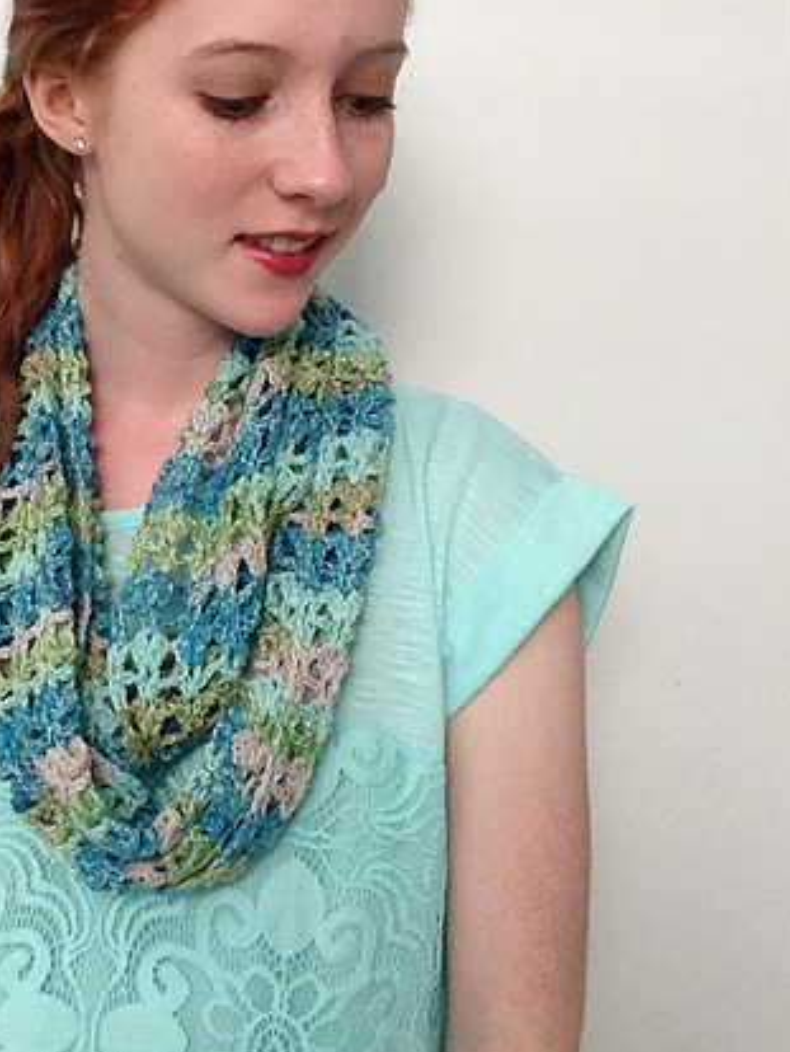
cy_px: 341
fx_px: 1550
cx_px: 193
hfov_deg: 28.2
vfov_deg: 37.0
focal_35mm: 51
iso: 200
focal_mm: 2.15
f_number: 2.4
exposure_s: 1/30
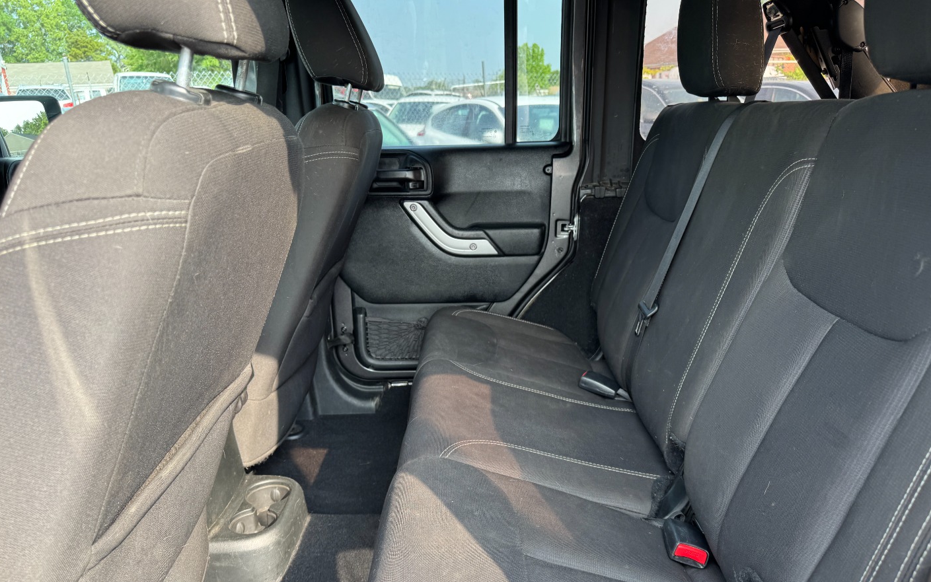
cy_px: 335
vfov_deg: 47.5
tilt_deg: -20.2
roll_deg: +3.5
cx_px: 461
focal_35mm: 26
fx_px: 660
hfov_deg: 70.4
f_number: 1.78
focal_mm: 6.76
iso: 64
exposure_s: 1/143
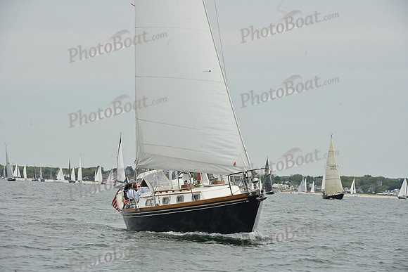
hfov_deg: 10.3
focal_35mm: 200
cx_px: 204
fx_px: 2267
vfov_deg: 6.9
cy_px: 136
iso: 320
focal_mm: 200
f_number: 13
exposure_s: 1/800
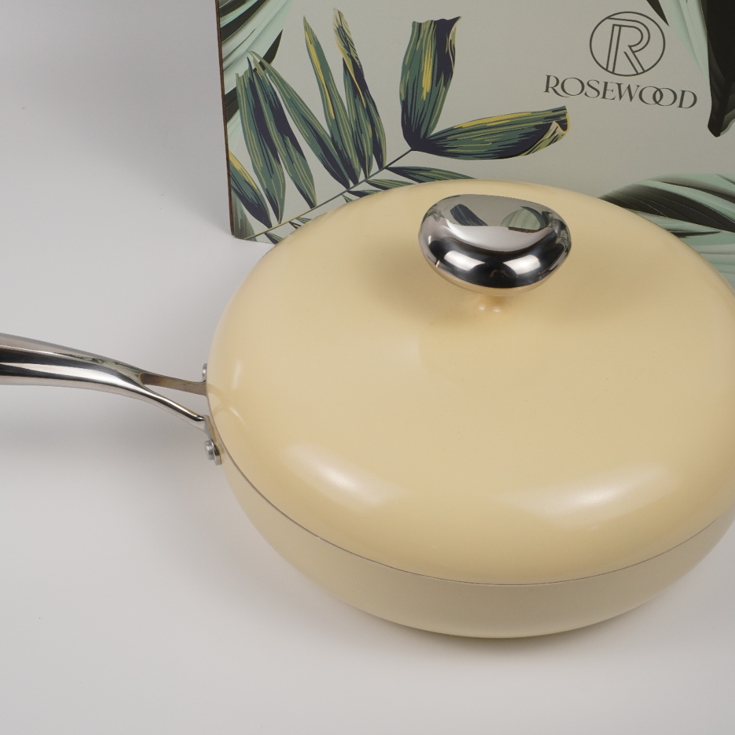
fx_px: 1337
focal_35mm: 56
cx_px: 282
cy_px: 368
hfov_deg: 30.6
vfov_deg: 30.7
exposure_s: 1/50
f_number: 13
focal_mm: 29
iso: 250
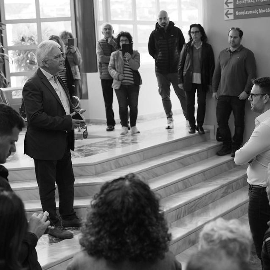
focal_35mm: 55
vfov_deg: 31.1
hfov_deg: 31.1
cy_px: 136
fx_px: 485
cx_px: 148
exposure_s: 1/320
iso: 2000
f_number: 4
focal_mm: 58.6
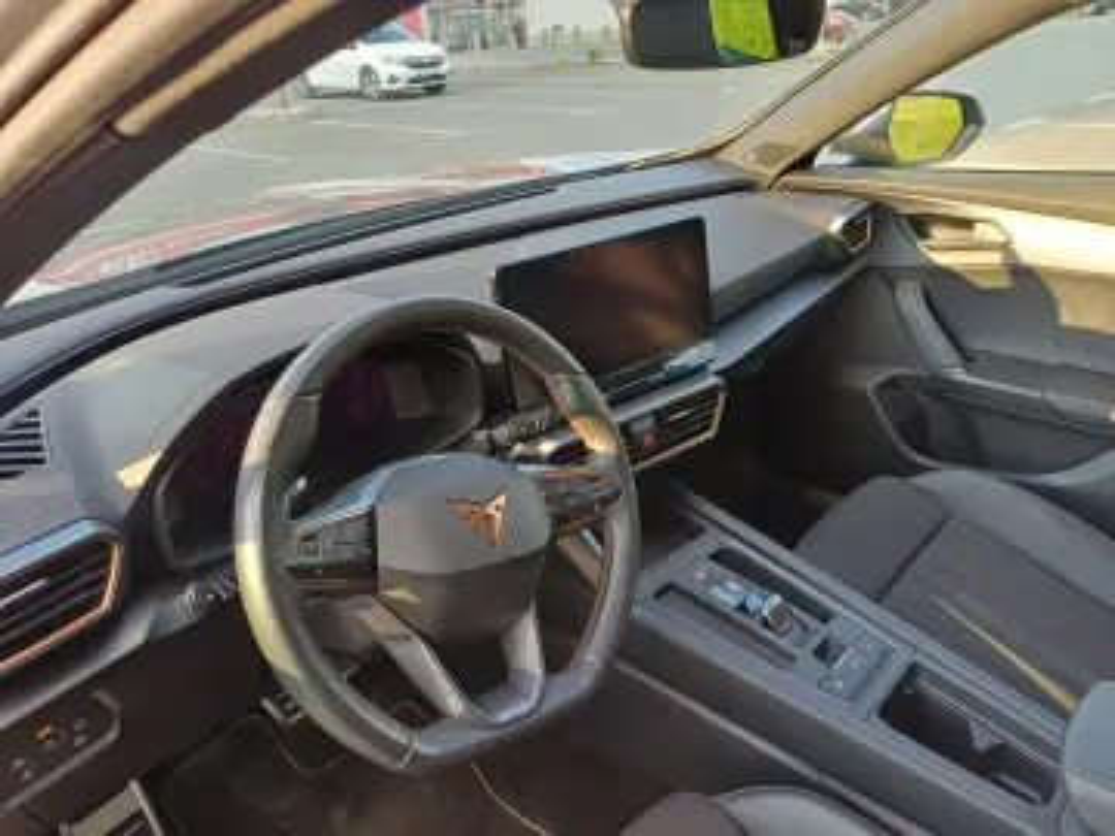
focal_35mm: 25
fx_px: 805
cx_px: 558
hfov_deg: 69.4
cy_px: 418
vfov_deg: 54.9
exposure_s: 1/50
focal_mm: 4.65
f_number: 1.8
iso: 50
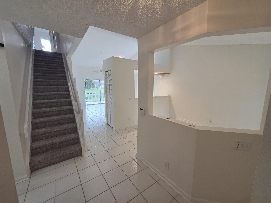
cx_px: 136
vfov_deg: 89.9
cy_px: 102
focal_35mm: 13
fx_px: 102
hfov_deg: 106.2
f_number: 2.2
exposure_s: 1/120
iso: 125
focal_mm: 2.2
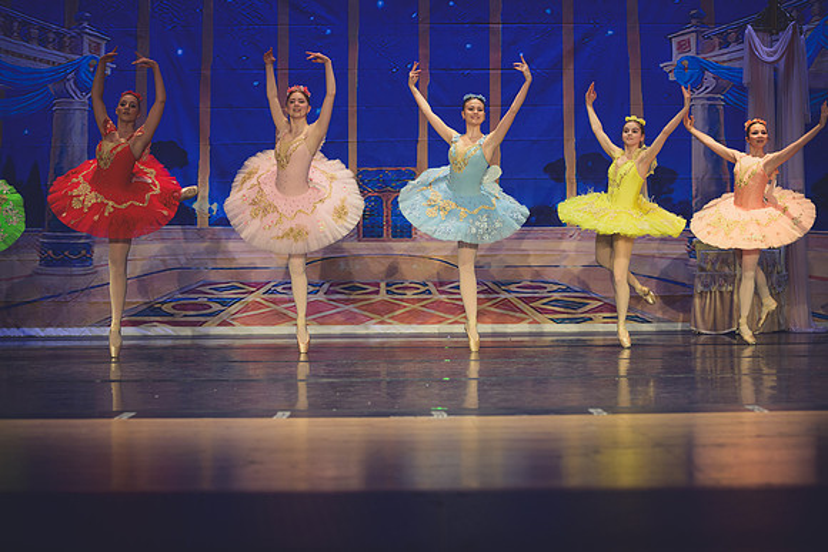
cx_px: 414
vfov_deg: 19.5
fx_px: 1610
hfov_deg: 28.8
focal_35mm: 70
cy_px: 276
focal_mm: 70
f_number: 2.8
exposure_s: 1/320
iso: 500
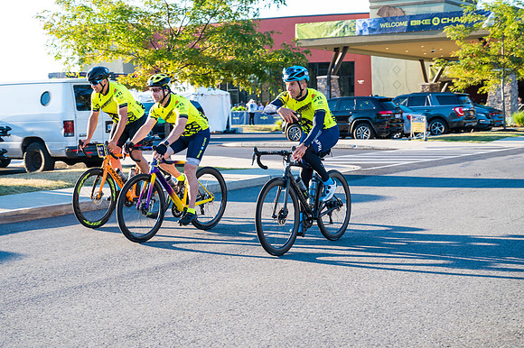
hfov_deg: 36.3
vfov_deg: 24.6
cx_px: 262
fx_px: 800
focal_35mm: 55
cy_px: 174
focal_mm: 55
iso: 400
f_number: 5.6
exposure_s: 1/250
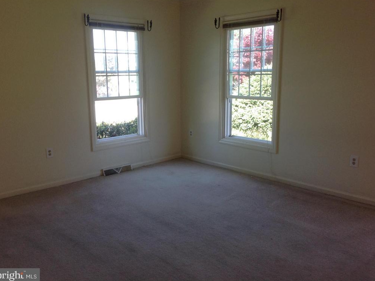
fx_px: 390
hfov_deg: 51.3
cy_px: 140
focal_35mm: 36
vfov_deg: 39.7
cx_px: 186
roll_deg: -0.1
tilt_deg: -10.9
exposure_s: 1/120
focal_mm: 4.28
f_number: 2.4
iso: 80
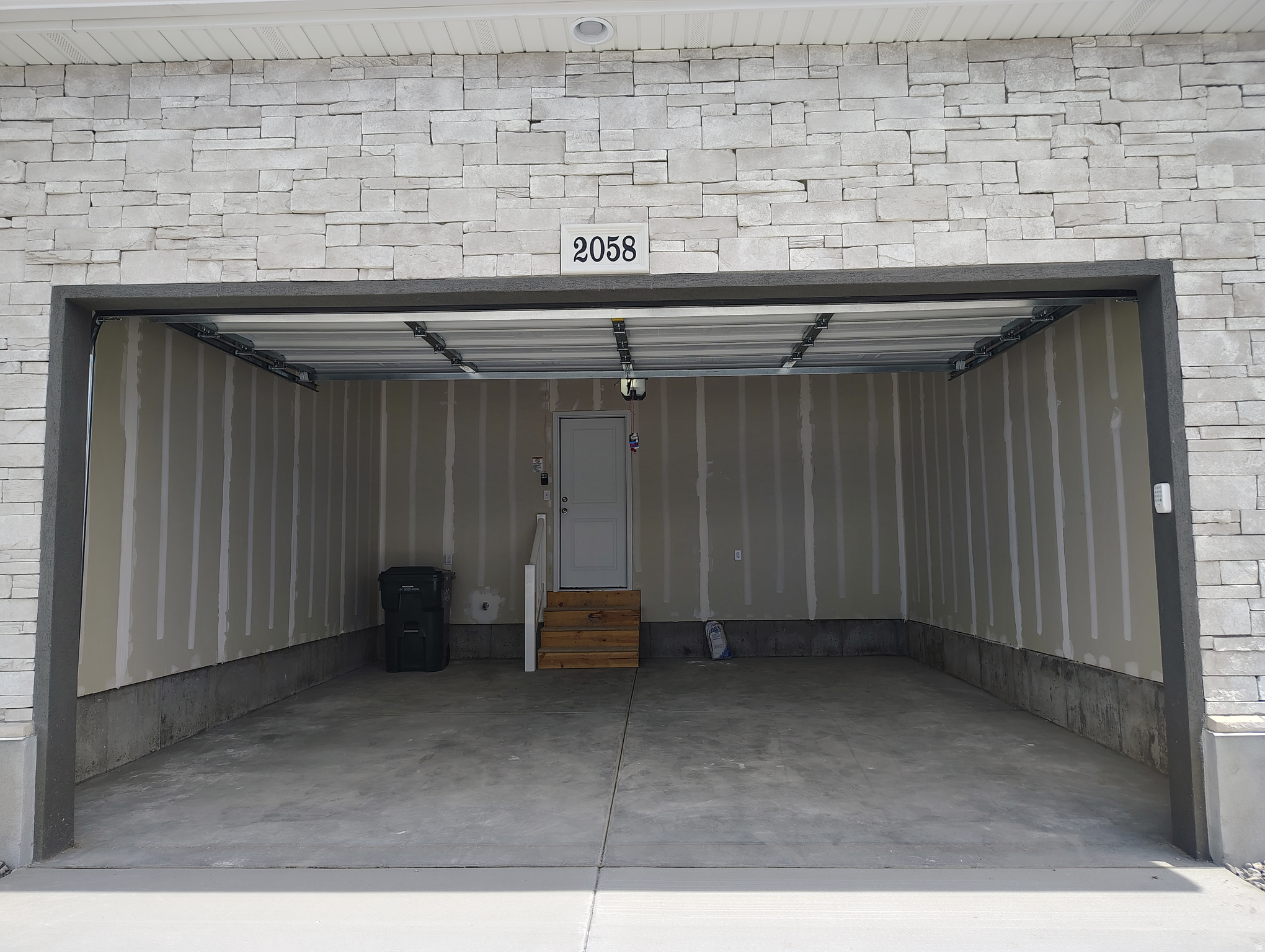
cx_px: 632
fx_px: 878
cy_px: 476
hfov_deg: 71.5
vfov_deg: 56.9
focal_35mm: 24
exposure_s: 1/784
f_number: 1.8
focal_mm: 5.56
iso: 100
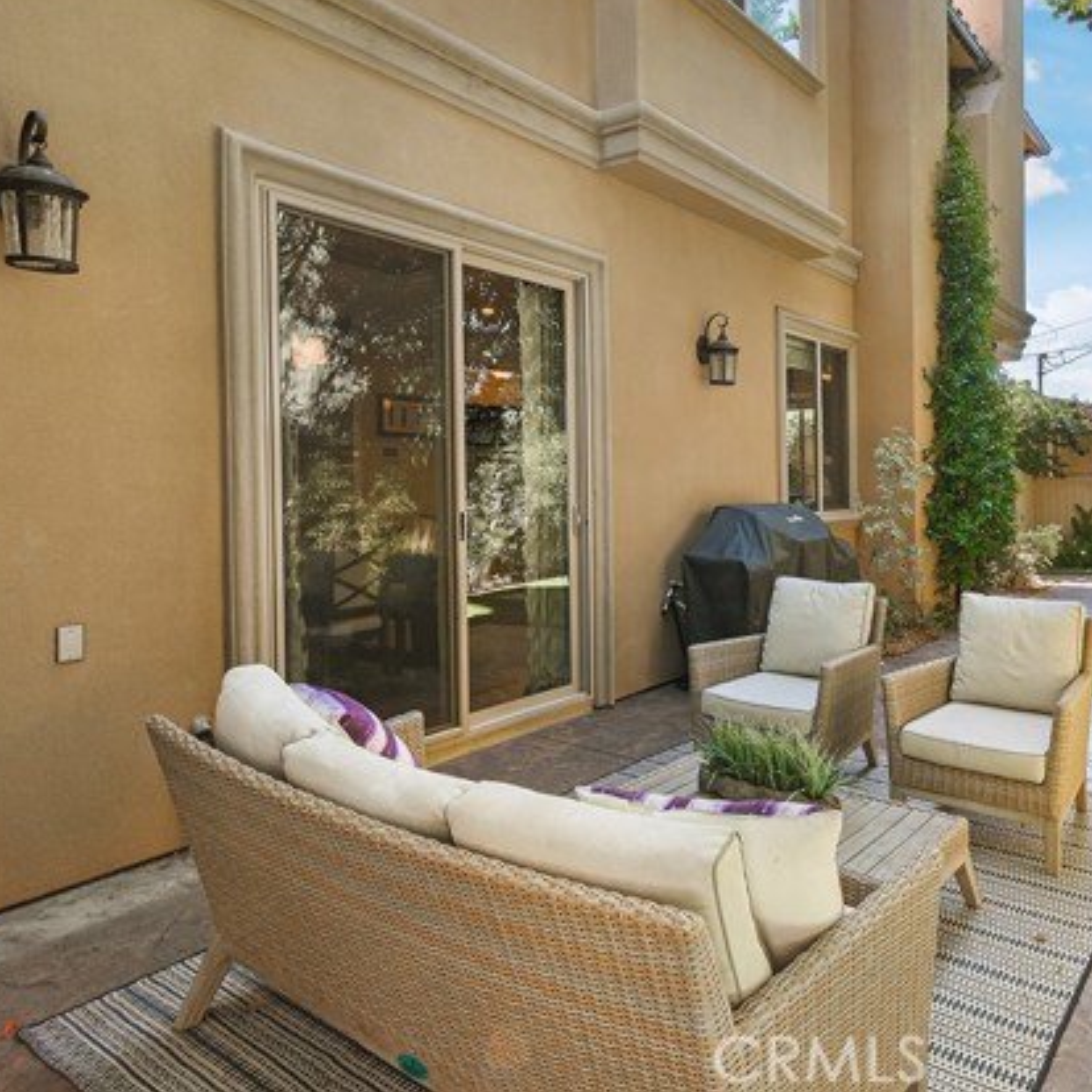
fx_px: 773
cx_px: 765
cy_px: 535
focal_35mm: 22
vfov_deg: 70.5
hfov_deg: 67.6
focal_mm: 11
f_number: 14
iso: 250
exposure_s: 1/15
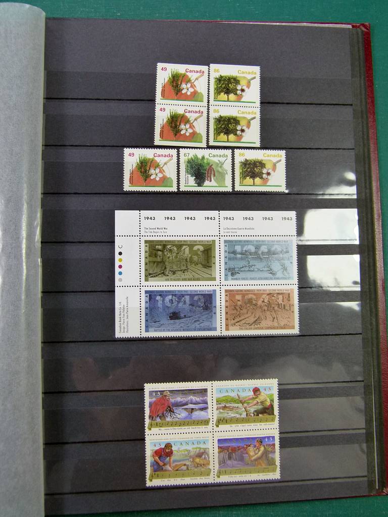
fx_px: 523
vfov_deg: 52.6
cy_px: 258
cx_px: 194
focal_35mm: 35
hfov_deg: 40.7
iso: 160
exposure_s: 1/100
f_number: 3.1
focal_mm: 6.3
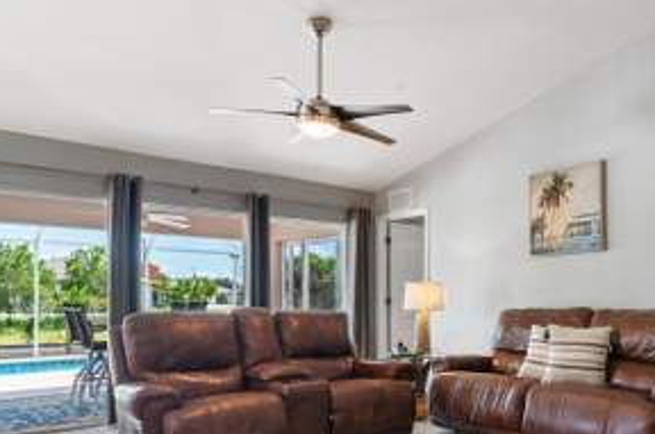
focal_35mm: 30
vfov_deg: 42.6
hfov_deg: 59.7
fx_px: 545
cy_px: 306
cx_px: 464
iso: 640
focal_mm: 18
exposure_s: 1/30
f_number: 10
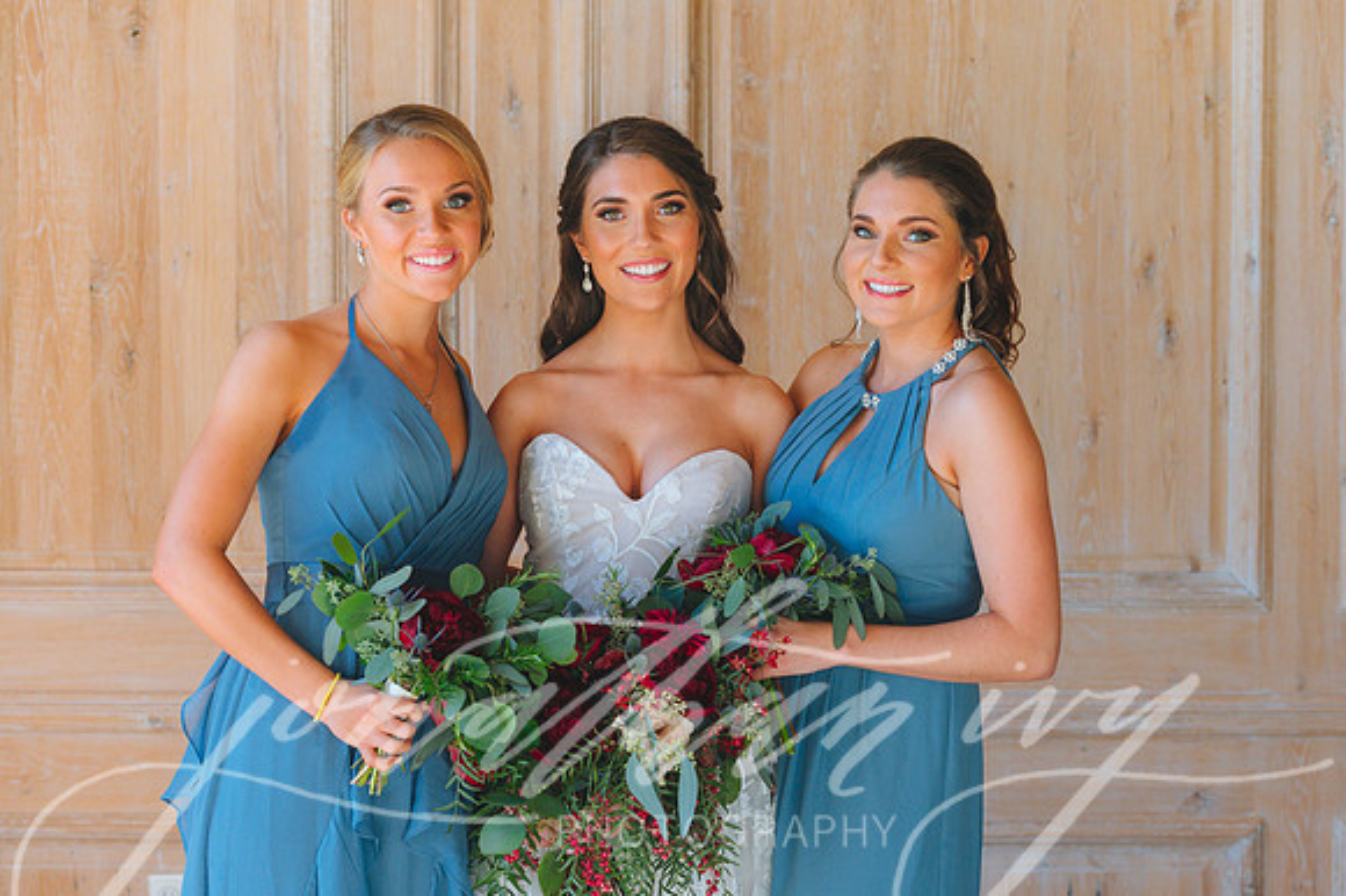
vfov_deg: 16.4
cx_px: 710
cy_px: 467
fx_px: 3108
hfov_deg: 24.4
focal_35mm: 83
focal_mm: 78
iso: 640
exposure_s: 1/250
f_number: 2.8
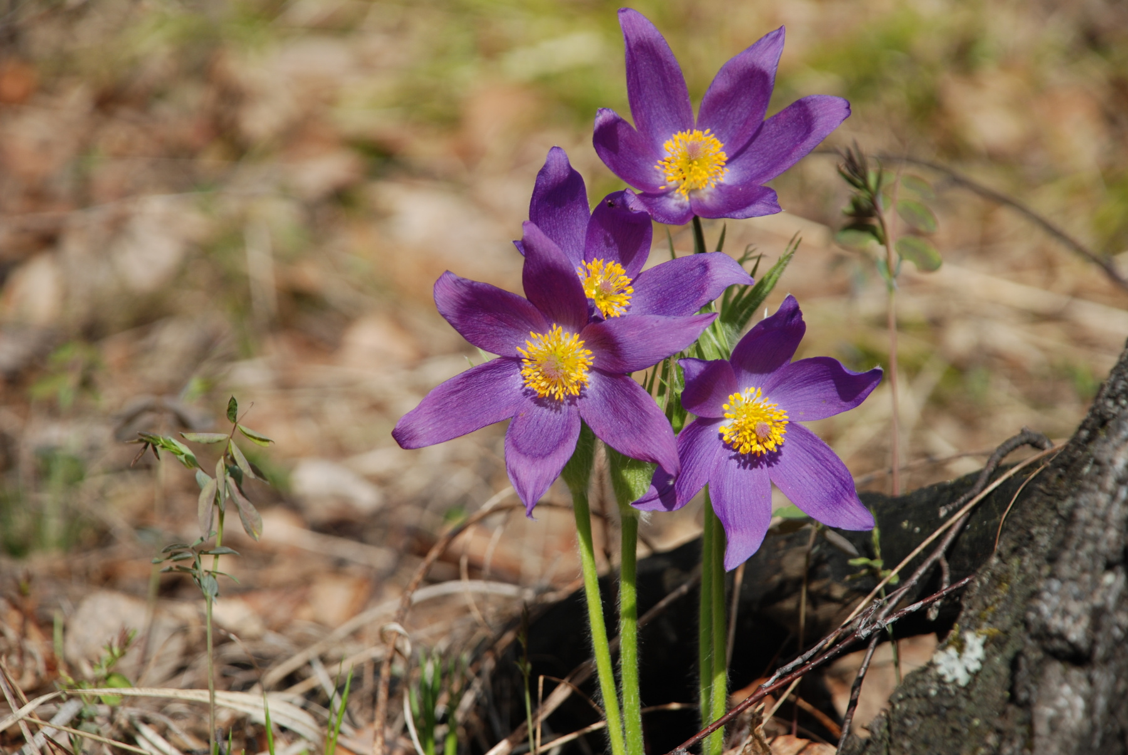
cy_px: 378
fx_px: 6353
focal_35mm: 202
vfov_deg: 6.8
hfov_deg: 10.1
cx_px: 564
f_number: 5.6
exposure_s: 1/200
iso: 100
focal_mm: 135
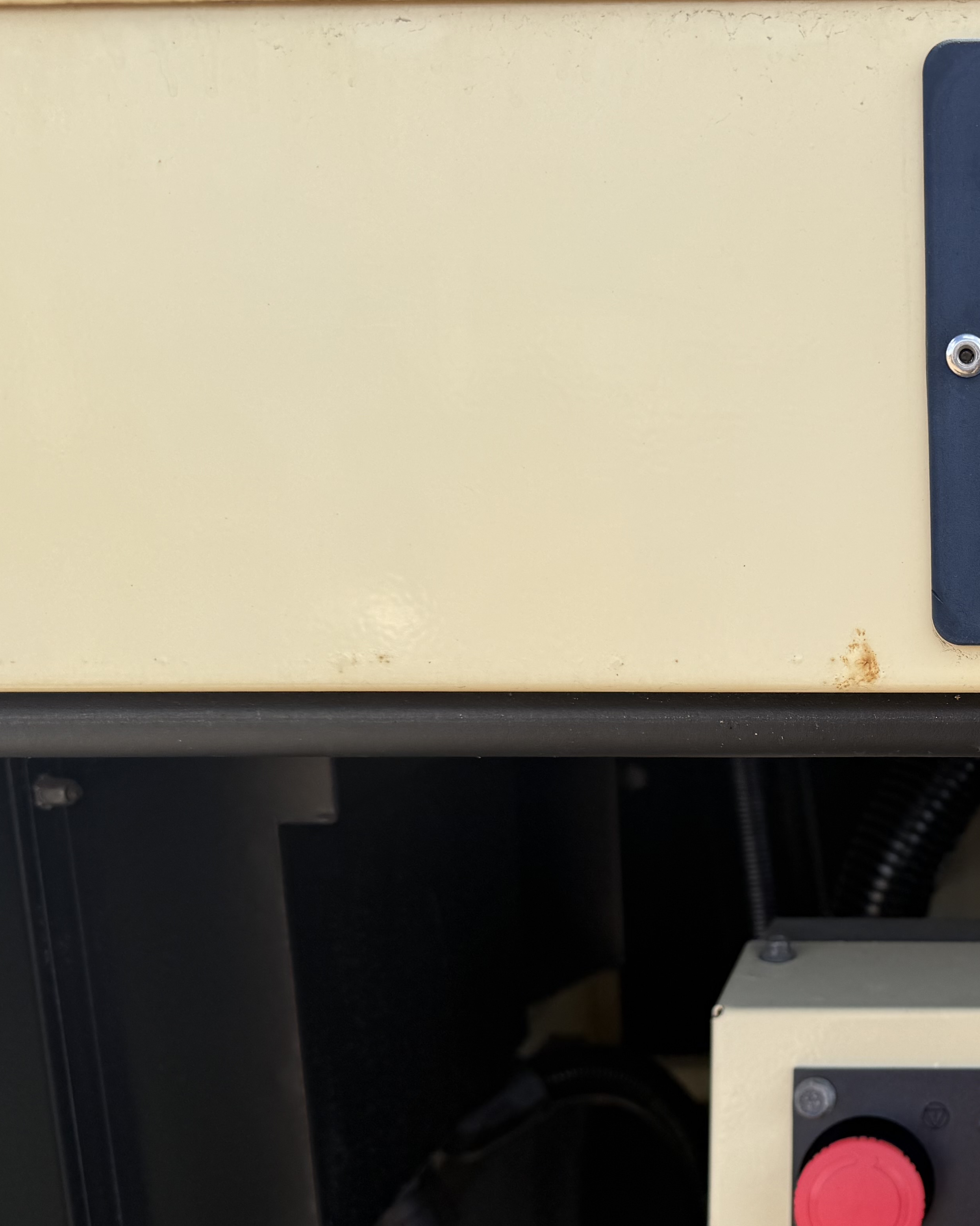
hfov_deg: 31.8
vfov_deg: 42.5
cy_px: 789
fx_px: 1559
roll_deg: -0.5
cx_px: 1015
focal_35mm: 43
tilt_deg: -11.2
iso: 80
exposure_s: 1/1192
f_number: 1.78
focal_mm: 6.76
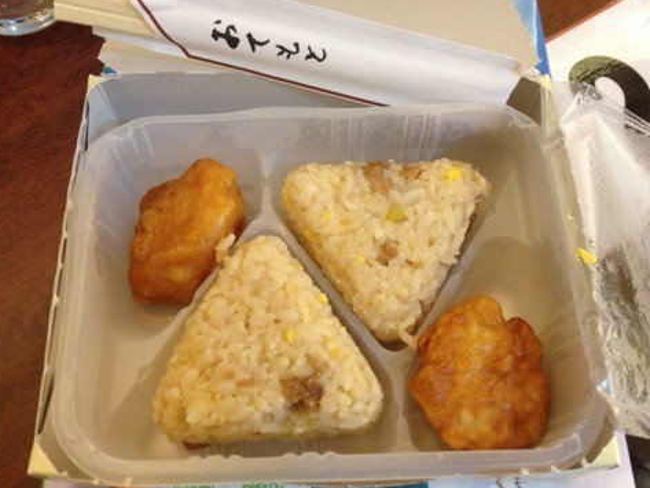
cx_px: 334
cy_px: 241
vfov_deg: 38.7
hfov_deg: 50.1
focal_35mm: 37
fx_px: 695
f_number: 2.4
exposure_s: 1/20
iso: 250
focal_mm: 4.28
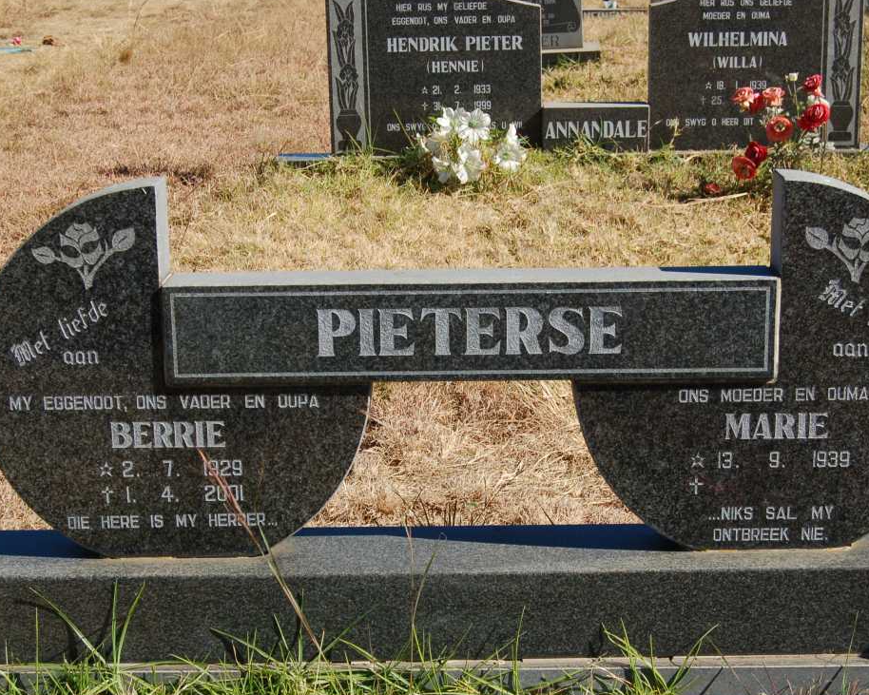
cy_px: 368
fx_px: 1662
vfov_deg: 23.6
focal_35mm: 65
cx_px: 454
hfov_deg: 29.3
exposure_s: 1/400
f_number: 6.3
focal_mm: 35
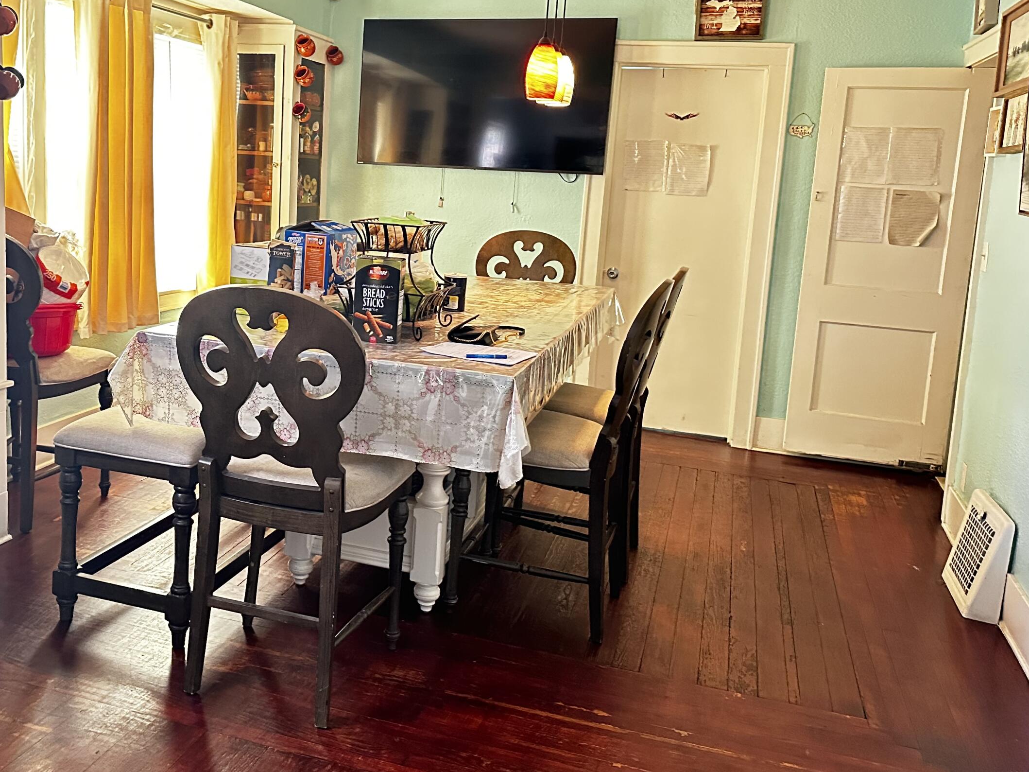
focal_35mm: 34
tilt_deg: -7.9
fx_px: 1011
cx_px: 379
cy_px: 309
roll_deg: -2.2
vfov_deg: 41.6
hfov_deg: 53.3
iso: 800
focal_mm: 6.86
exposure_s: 1/40
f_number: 1.78
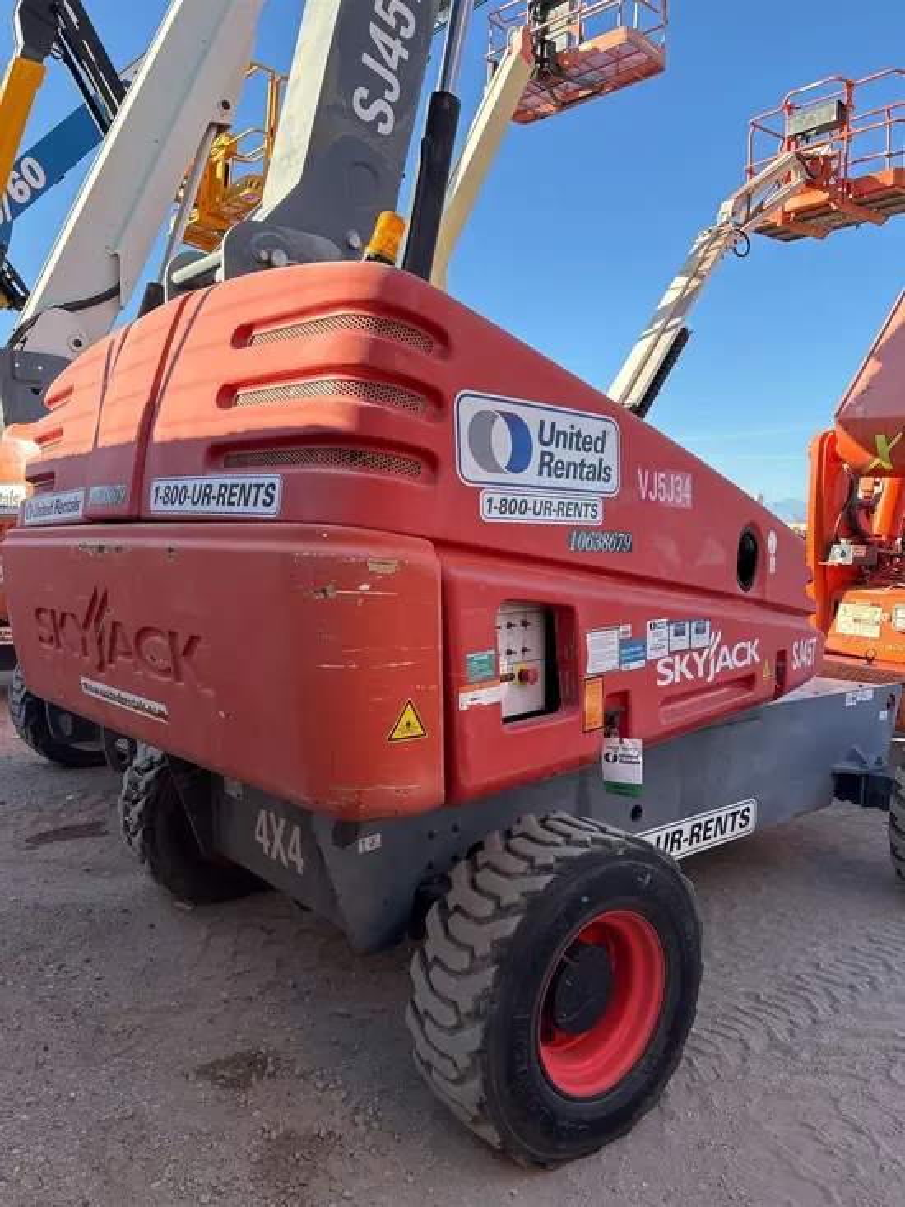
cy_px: 604
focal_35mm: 26
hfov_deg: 53.1
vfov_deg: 67.3
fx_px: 906
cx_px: 452
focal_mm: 5.96
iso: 50
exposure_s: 1/1393
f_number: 1.6
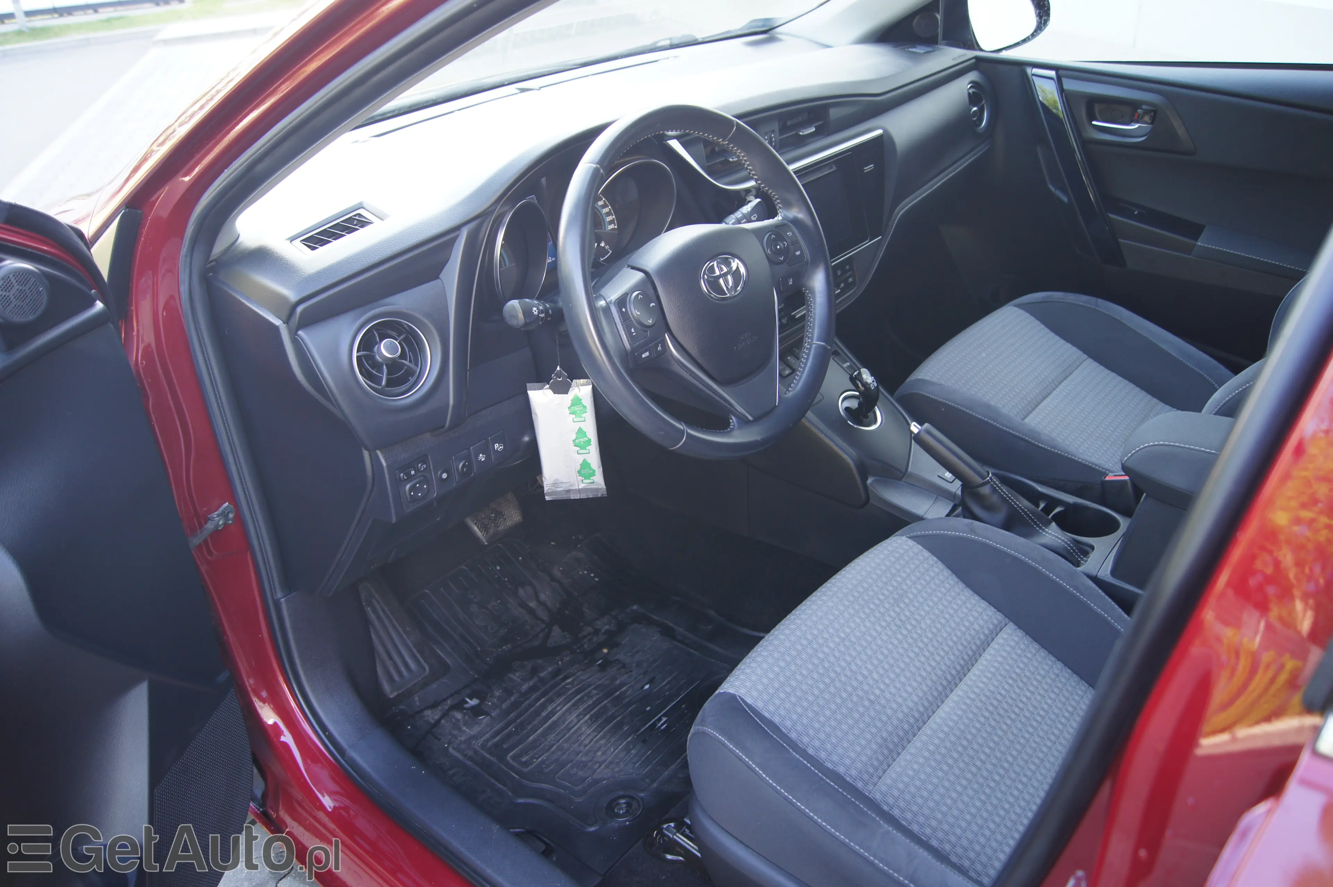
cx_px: 666
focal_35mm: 27
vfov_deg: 47.9
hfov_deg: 67.4
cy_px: 444
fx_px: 999
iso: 160
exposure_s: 1/30
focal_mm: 18
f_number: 3.5
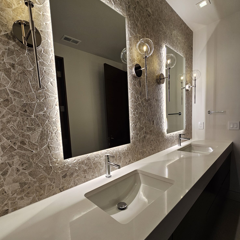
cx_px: 117
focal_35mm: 16
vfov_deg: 87.1
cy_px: 133
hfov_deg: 87.4
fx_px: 126
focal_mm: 2.2
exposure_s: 1/120
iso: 50
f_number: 2.2
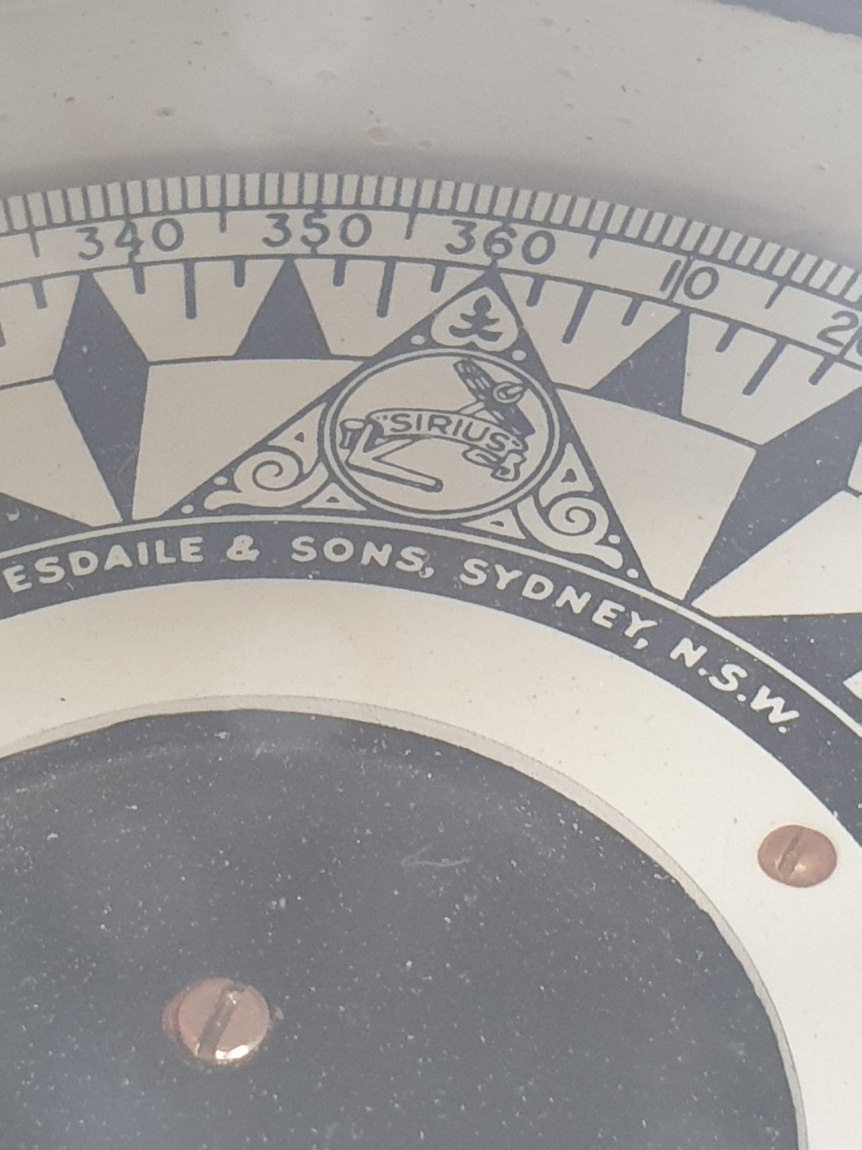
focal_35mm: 26
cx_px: 431
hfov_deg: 53.1
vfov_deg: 67.3
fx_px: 863
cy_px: 575
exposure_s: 1/20
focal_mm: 4.3
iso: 320
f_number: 2.4
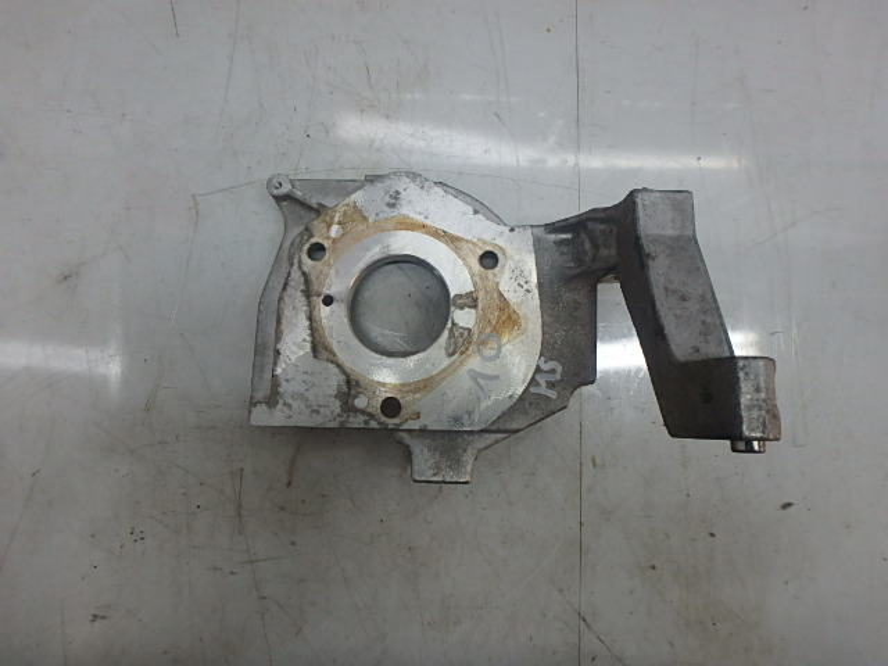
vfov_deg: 63.4
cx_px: 444
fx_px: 539
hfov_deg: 79.0
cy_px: 333
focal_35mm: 21
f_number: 3.5
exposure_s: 1/60
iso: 200
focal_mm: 3.7
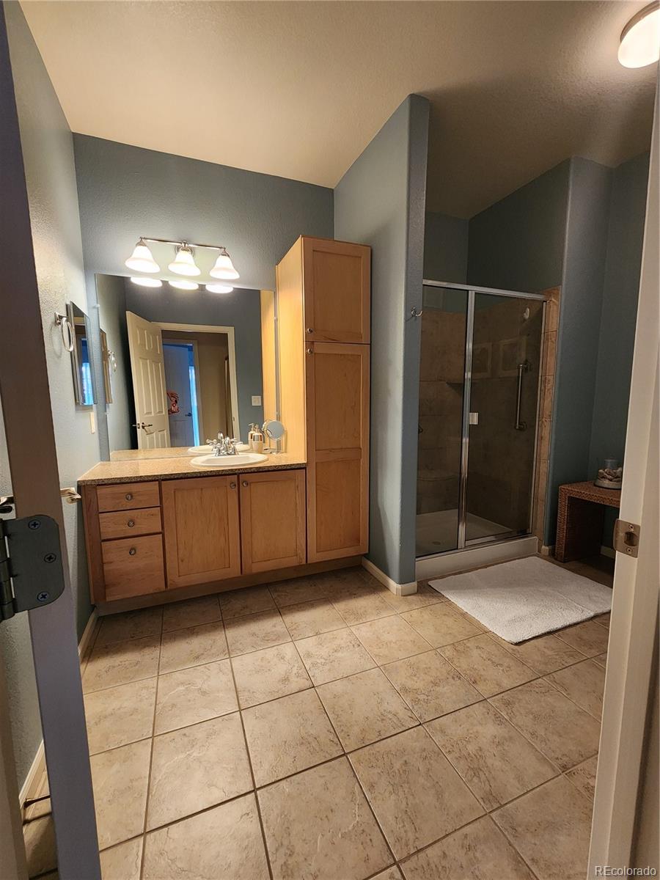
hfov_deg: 89.9
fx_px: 330
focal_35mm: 13
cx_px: 330
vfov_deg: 106.2
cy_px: 440
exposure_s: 1/60
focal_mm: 2.2
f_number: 2.2
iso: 400
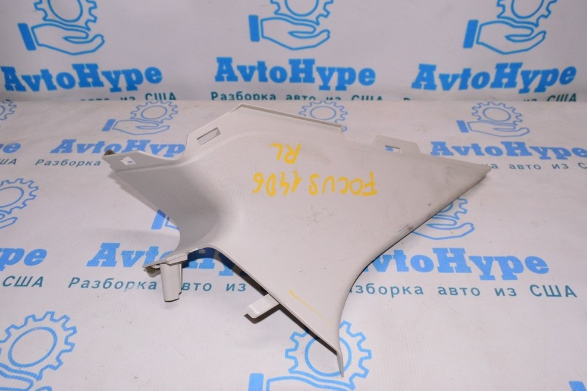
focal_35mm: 28
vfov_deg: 46.4
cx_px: 291
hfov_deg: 65.5
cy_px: 191
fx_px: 456
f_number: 8
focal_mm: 18
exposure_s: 1/200
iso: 1600
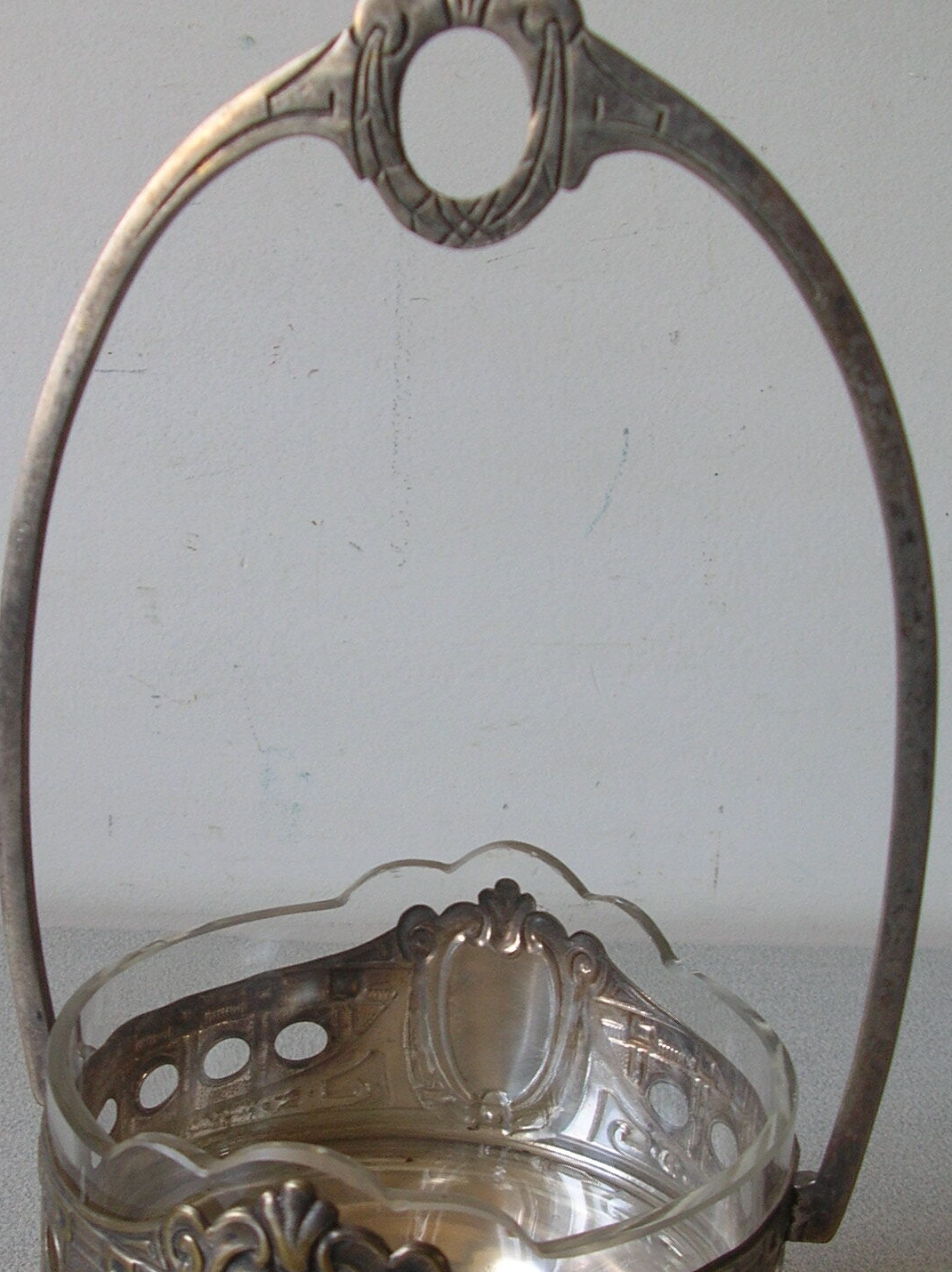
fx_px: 2057
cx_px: 415
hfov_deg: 26.0
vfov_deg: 34.2
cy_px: 803
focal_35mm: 56
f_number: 2.8
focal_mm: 5.8
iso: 50
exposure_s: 1/21.4
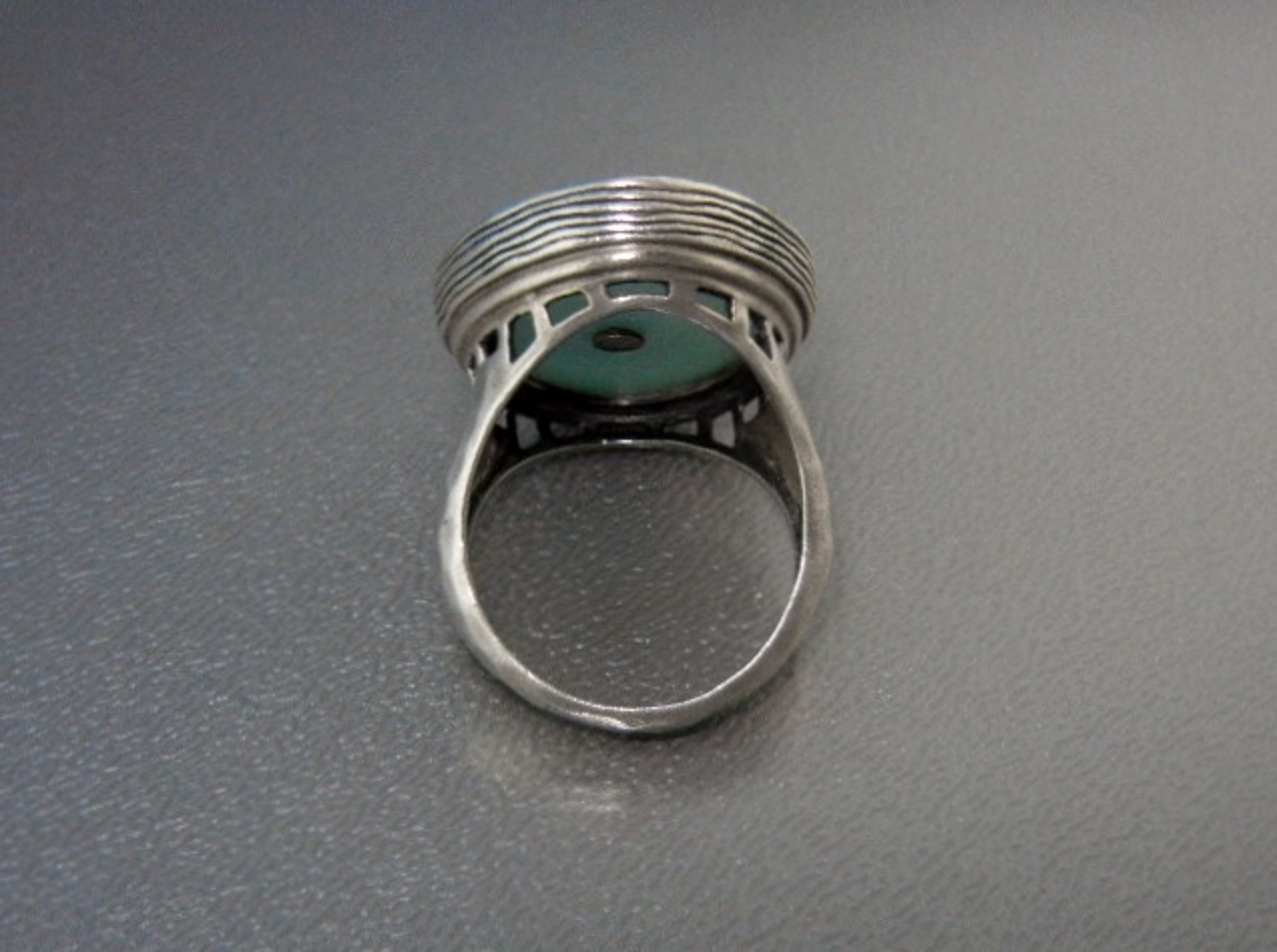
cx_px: 638
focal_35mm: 59
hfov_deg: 32.8
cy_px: 476
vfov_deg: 24.7
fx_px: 2172
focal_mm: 10.6
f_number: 8
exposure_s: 1/30
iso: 800
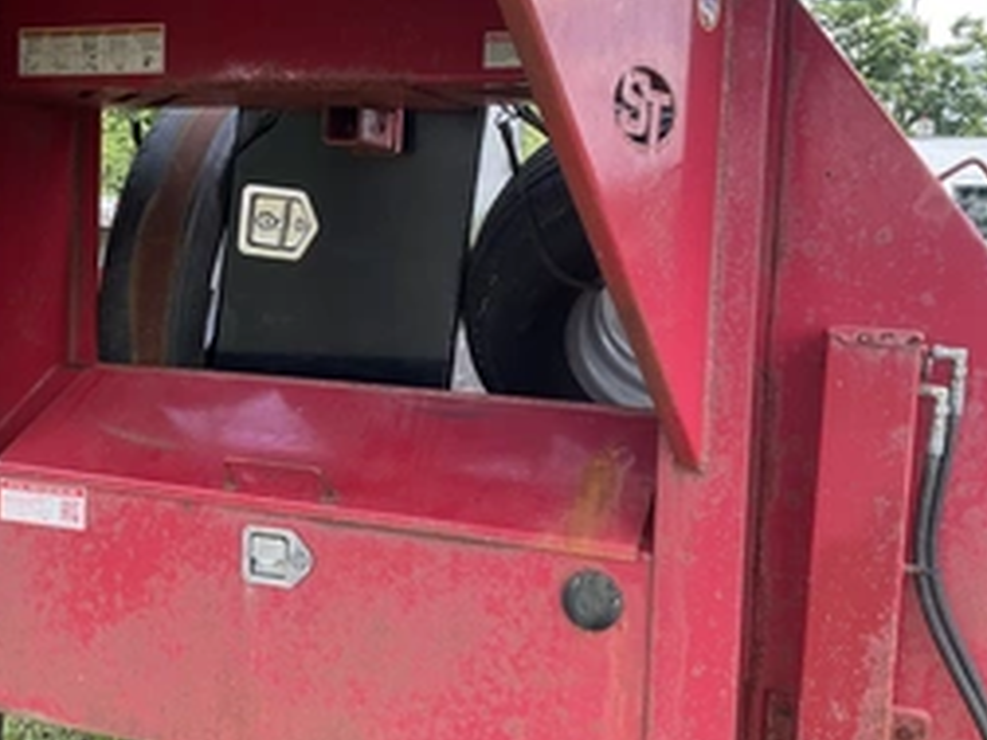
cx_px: 317
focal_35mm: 46
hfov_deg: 40.6
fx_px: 1312
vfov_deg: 31.5
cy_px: 333
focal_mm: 3
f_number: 1.8
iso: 20
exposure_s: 1/165
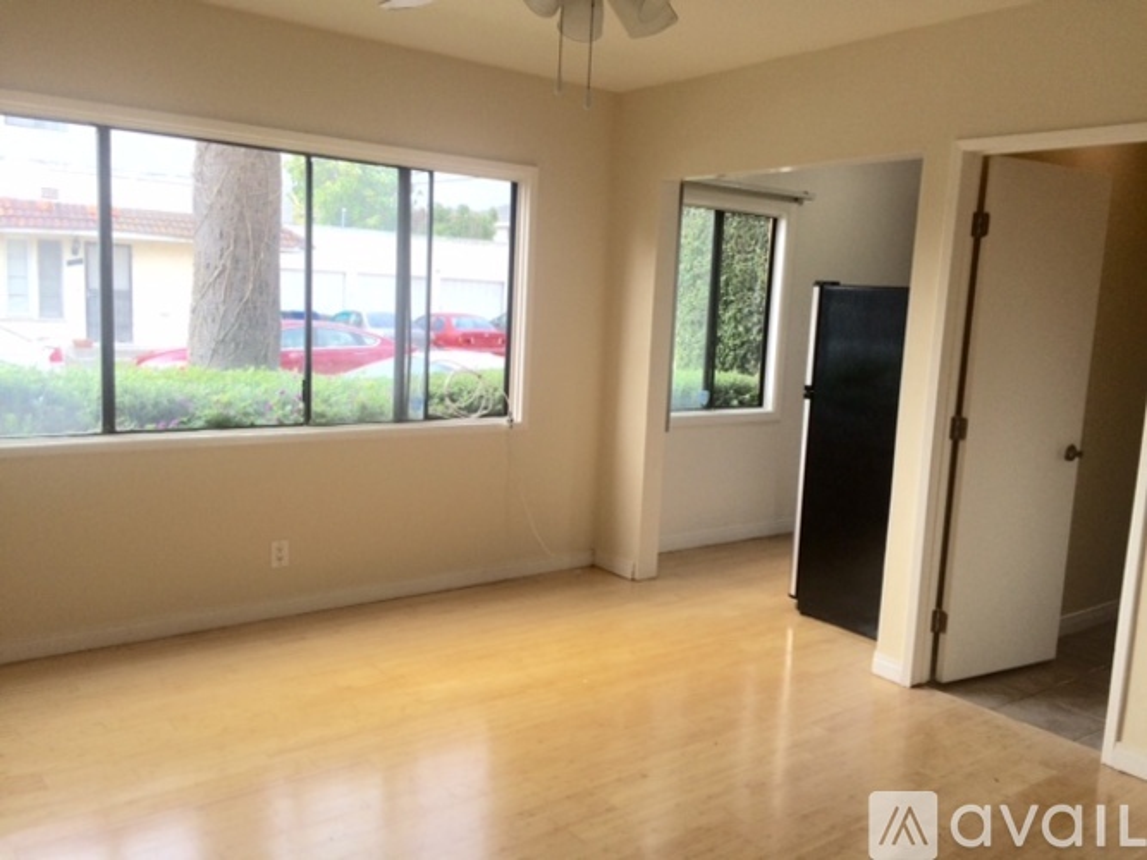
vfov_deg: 48.2
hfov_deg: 61.7
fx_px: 961
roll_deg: -2.0
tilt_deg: -7.3
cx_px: 574
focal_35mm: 29
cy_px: 430
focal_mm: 4.15
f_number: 2.2
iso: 32
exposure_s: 1/211
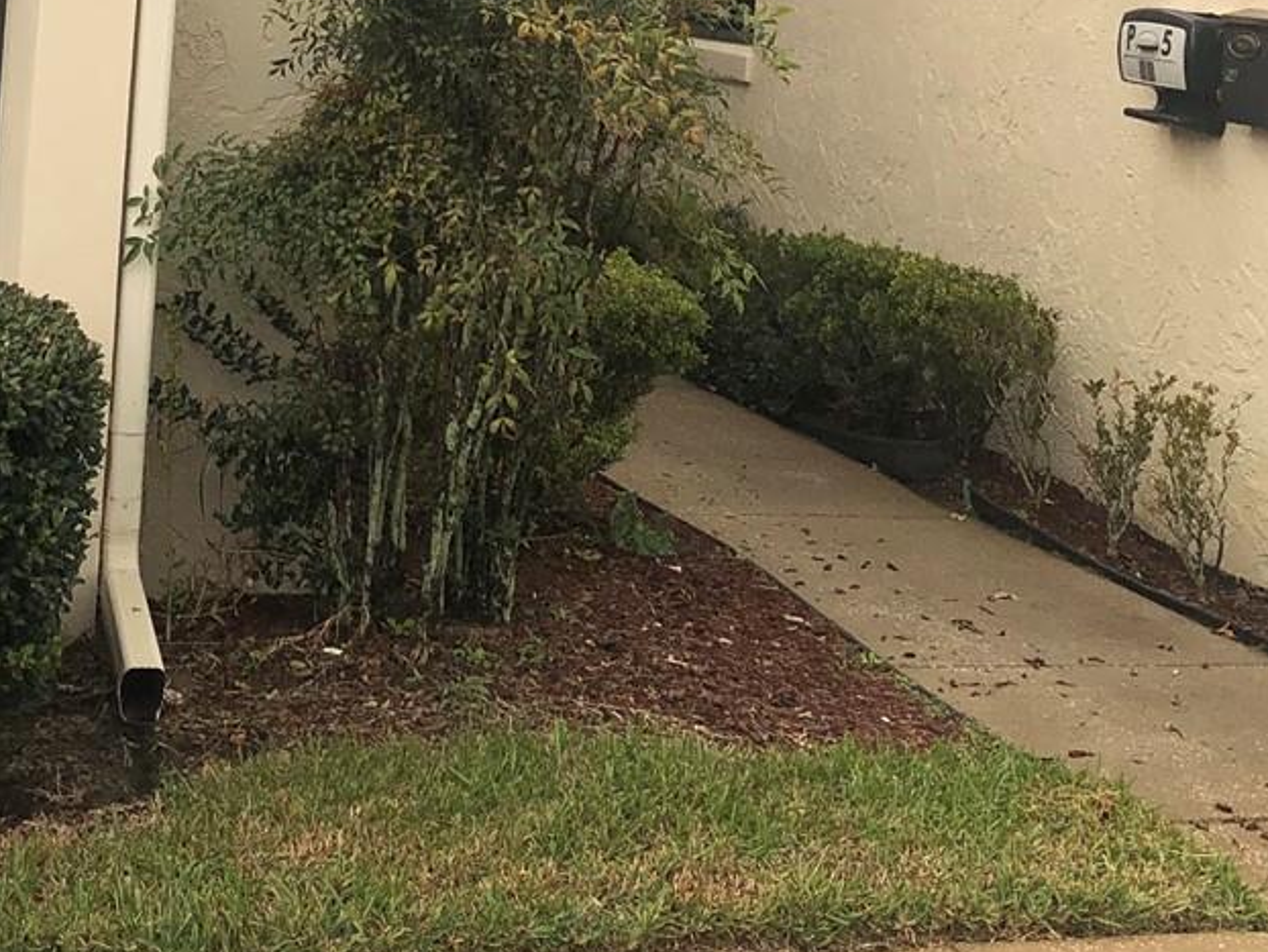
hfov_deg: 26.9
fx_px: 2638
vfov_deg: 19.4
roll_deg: -2.9
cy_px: -147
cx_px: 485
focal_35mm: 72
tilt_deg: +2.7
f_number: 1.8
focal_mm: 4
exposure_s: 1/539
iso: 20
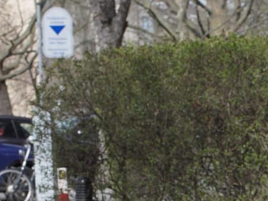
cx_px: 322
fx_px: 1563
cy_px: 318
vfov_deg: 7.2
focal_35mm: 202
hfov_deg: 9.7
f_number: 5.6
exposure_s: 1/320
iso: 100
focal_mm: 37
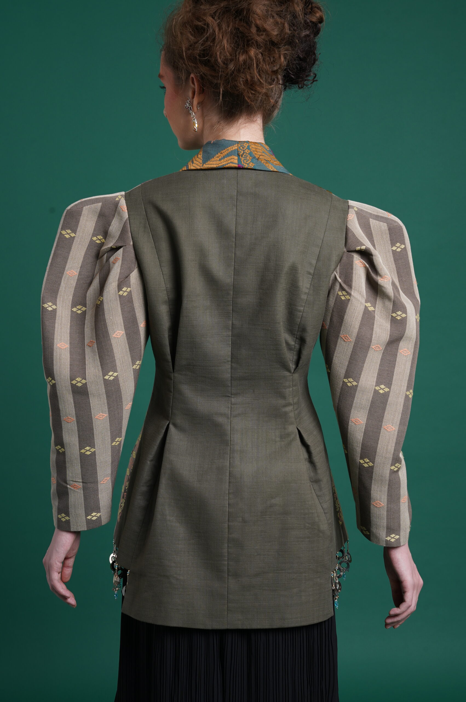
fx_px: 1187
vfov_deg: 32.9
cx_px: 233
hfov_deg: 22.2
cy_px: 351
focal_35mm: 61
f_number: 9
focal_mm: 61
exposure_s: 1/125
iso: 200
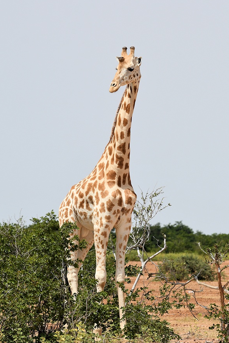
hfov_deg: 4.0
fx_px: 3319
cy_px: 183
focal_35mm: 348
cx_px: 105
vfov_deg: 5.9
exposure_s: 1/1000
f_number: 6.3
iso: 160
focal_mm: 200
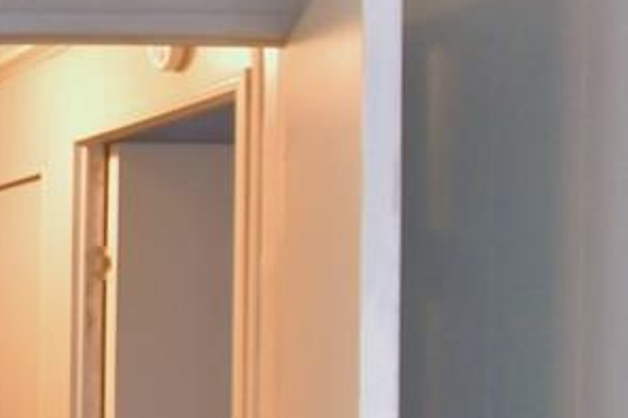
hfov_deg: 18.3
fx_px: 1412
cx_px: -575
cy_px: 376
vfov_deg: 16.6
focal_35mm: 81
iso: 400
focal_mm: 10
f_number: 4.5
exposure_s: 1/30
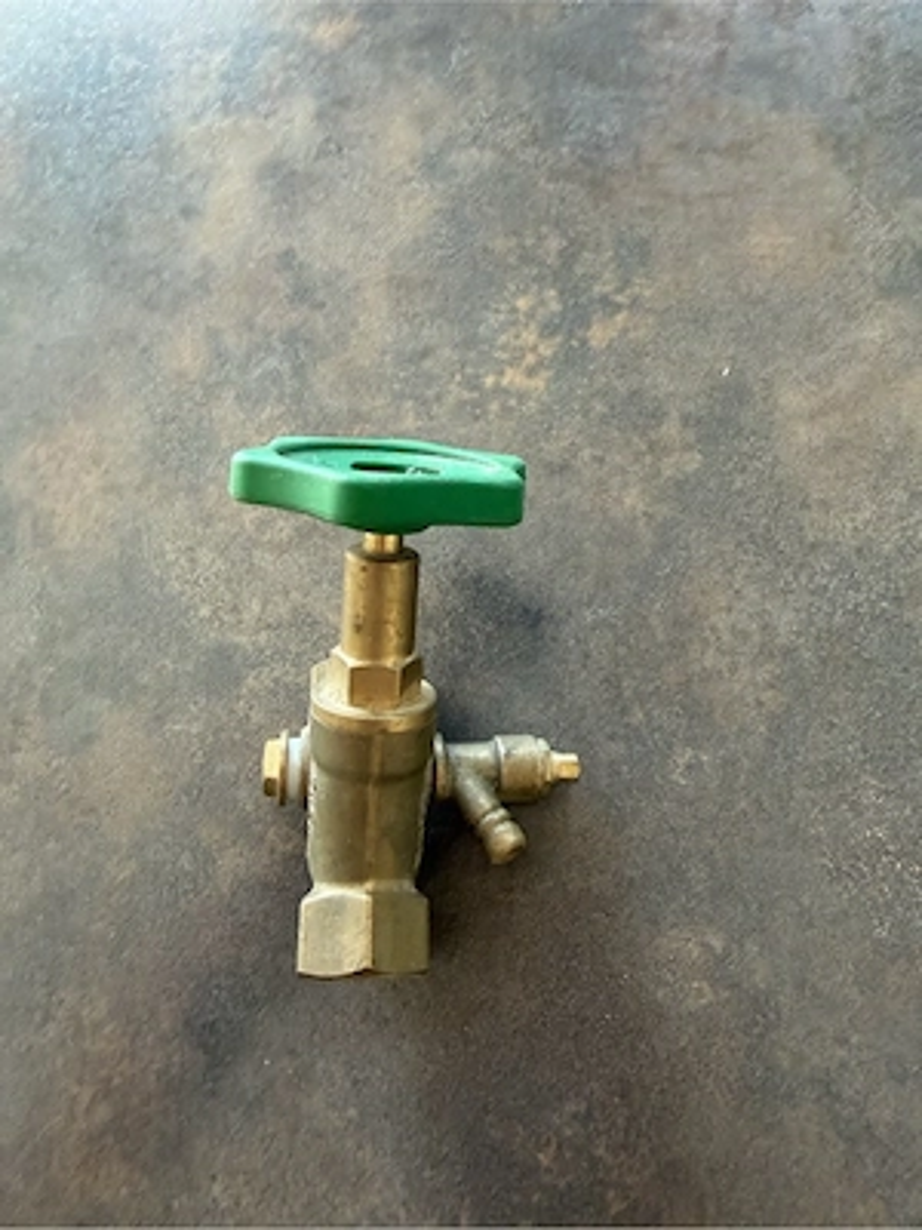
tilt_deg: -69.8
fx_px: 852
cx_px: 461
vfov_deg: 71.6
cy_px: 615
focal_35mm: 24
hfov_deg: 56.8
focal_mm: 2.22
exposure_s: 1/69
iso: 320
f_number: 2.2
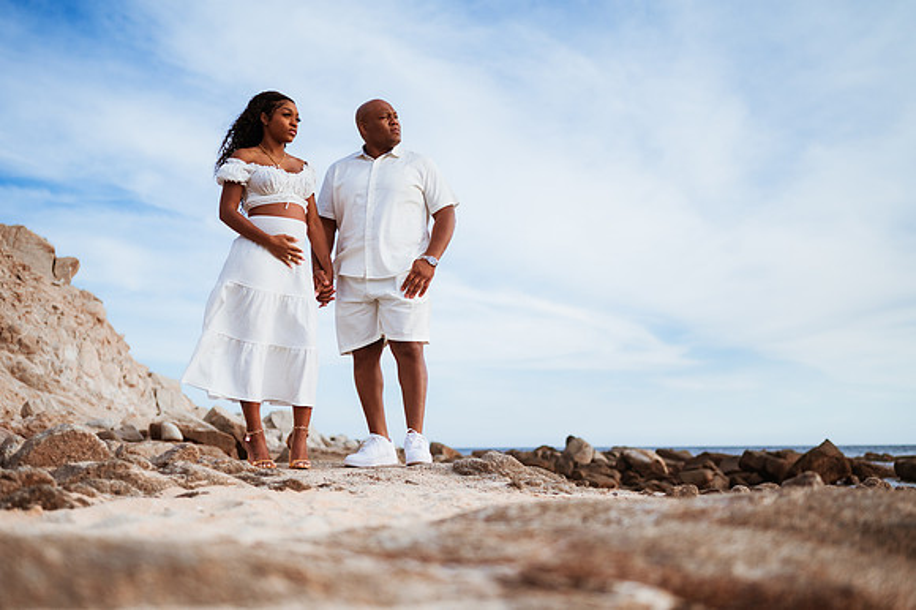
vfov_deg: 36.2
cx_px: 446
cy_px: 305
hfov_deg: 52.3
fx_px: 932
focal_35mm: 37
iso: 125
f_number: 1.8
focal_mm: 35
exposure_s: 1/4000
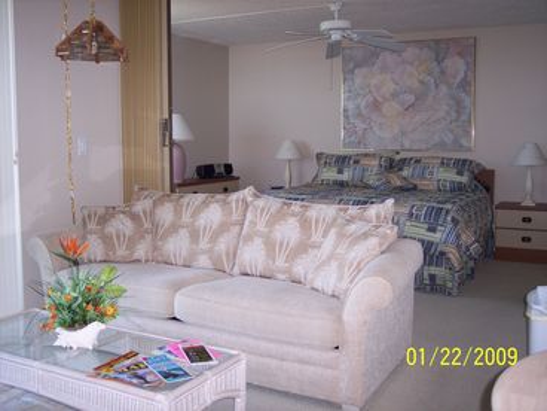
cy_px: 206
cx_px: 274
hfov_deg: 47.9
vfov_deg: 36.8
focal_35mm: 39
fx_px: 616
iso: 100
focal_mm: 8
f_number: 2.8
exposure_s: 1/60
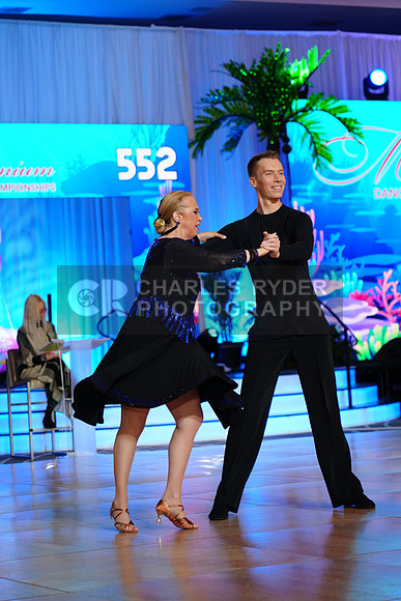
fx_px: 1753
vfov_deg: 19.5
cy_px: 300
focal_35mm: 105
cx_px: 200
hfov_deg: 13.0
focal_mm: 105
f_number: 4
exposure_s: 1/400
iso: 1600
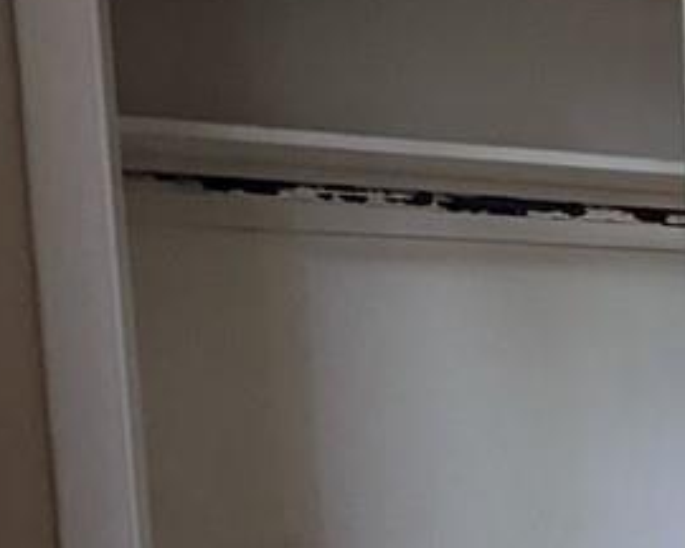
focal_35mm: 81
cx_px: 1502
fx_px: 1642
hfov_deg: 16.0
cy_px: 551
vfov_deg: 18.4
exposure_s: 1/24
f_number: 2.2
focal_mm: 1.83
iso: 67
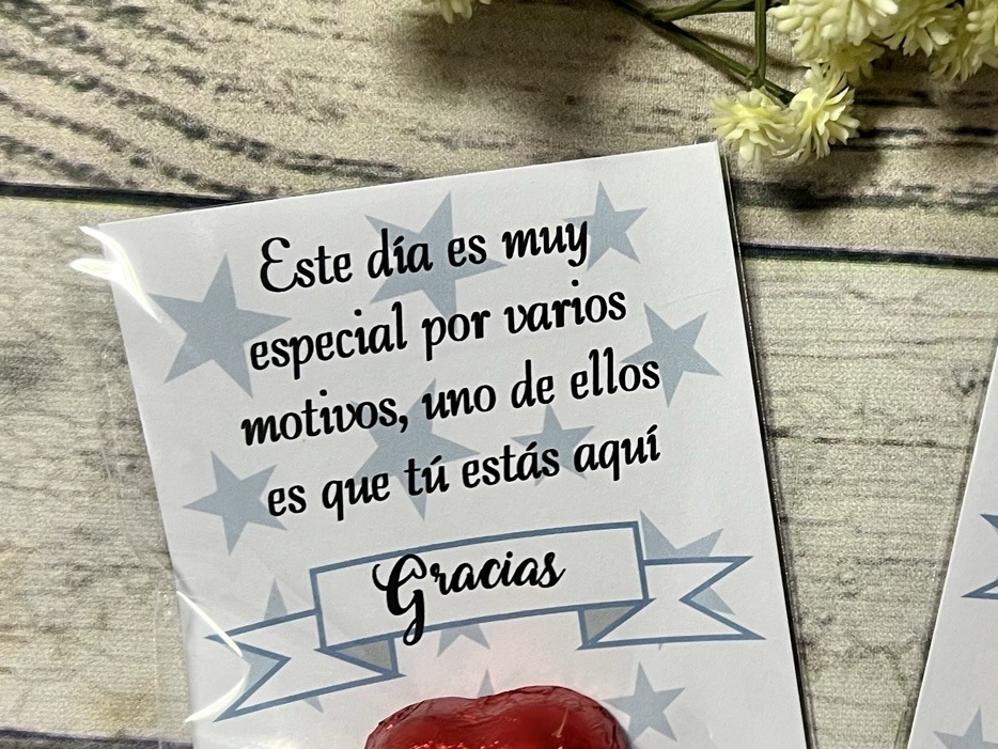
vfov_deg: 25.5
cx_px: 832
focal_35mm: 57
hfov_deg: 32.6
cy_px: 515
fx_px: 1644
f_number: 1.5
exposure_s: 1/50
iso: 80
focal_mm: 5.7
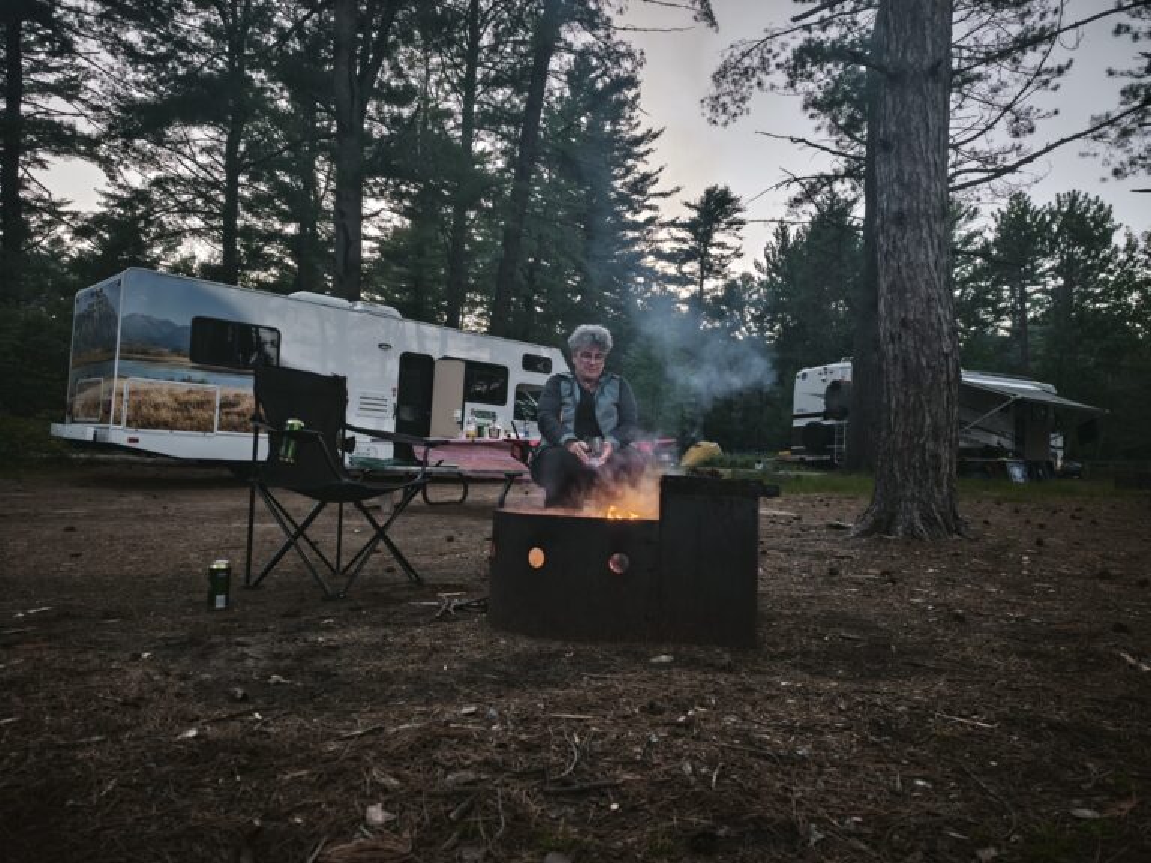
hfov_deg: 73.9
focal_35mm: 23
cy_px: 432
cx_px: 576
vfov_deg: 58.9
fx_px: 765
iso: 800
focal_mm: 6.45
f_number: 1.62
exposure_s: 1/30
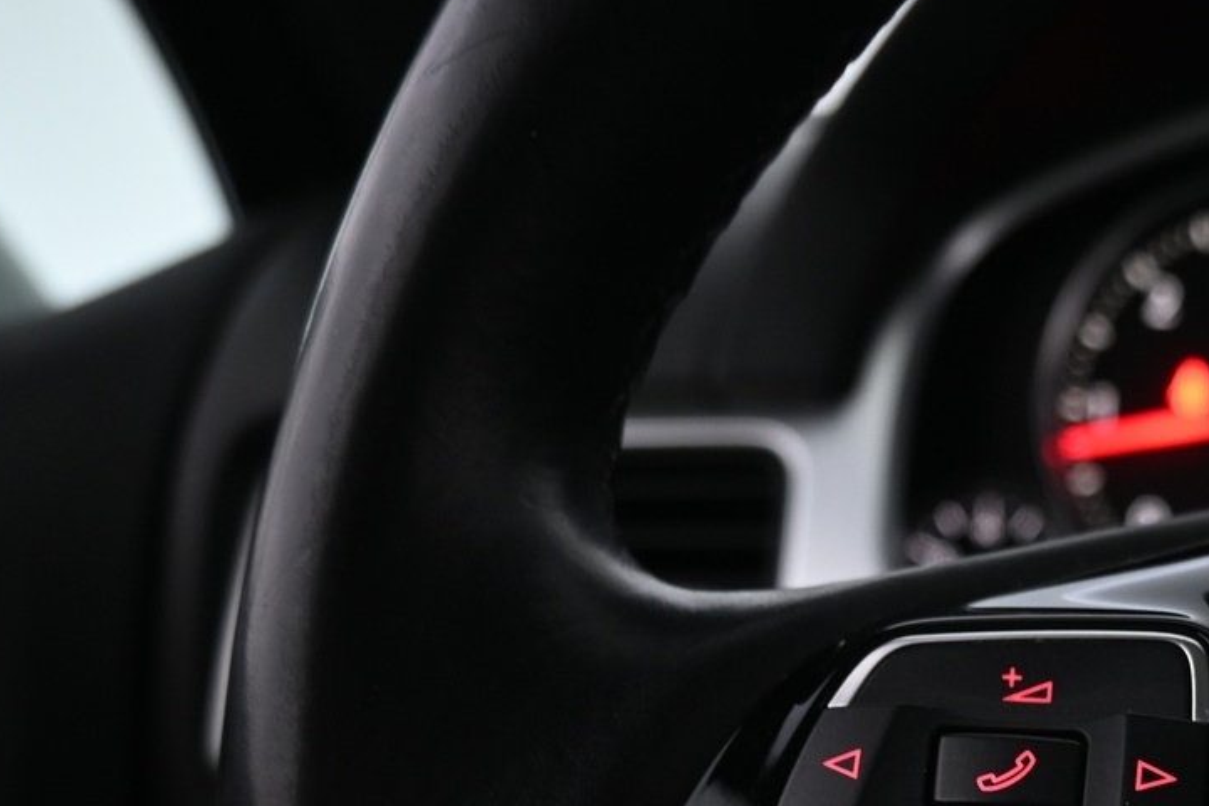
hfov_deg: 35.7
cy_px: 880
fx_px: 1813
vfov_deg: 23.6
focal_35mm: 54
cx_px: 962
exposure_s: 1/25
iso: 720
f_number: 3.5
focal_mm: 16
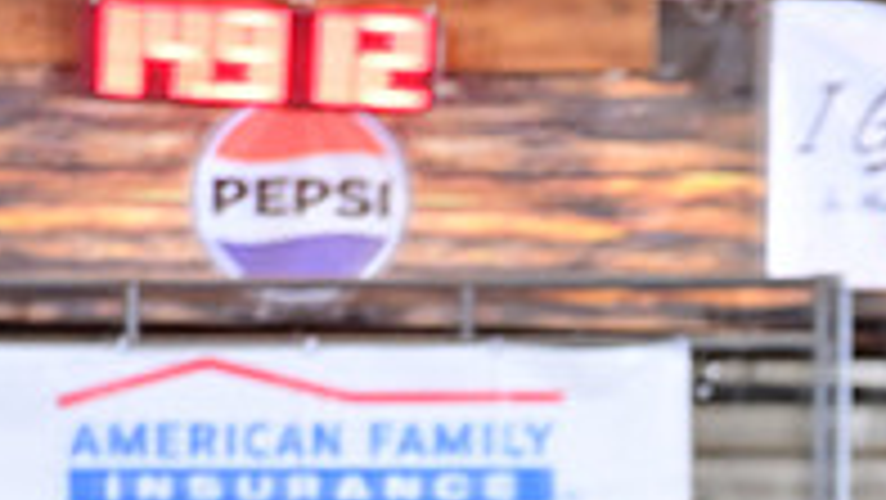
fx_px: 14525
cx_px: 980
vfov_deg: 2.0
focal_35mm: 618
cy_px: 863
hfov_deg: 3.5
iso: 2000
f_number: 4
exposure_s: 1/250
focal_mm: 200
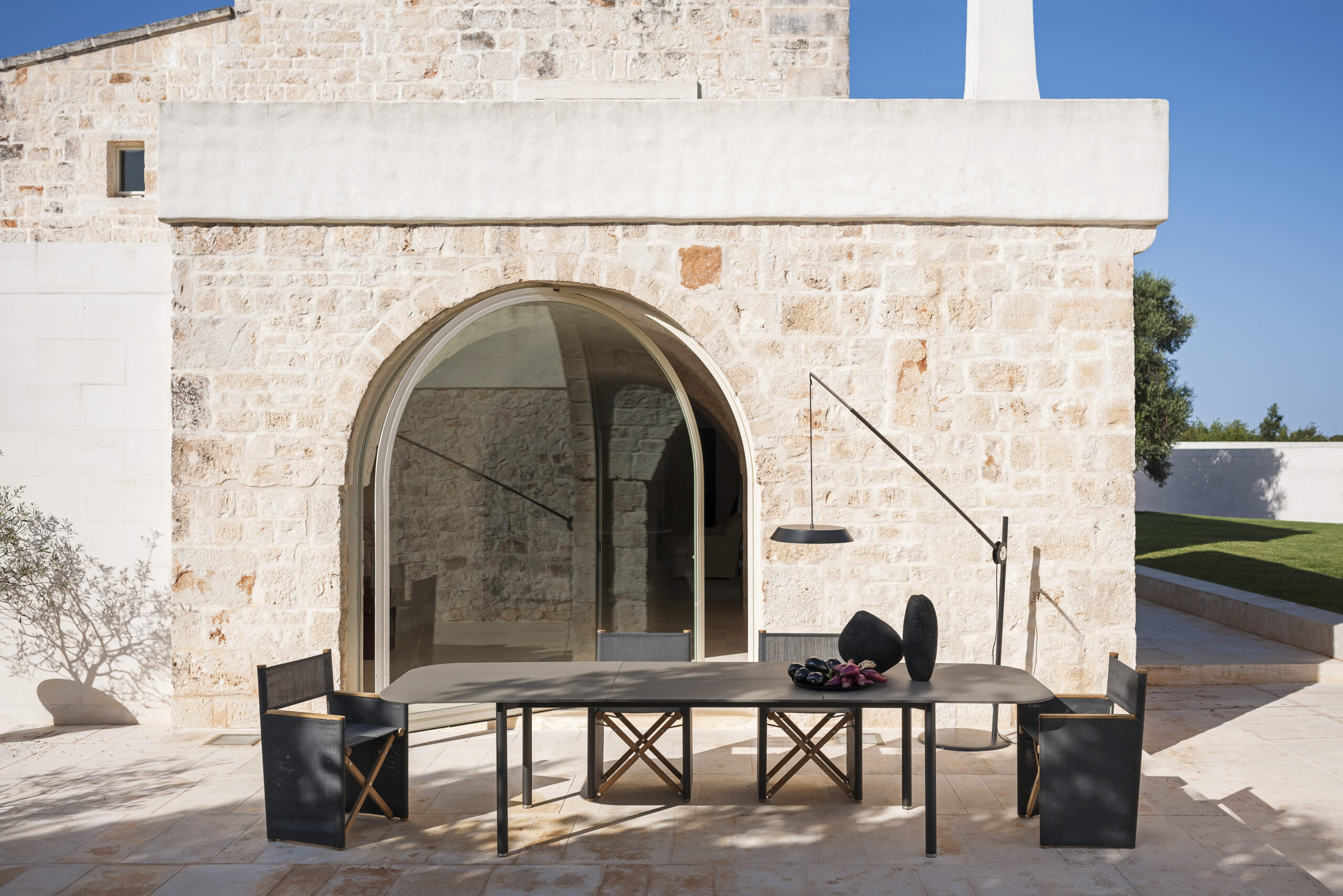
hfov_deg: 54.4
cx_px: 672
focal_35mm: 35
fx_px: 1306
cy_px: 448
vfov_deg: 37.9
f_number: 7.1
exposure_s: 1/640
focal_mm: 35
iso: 100
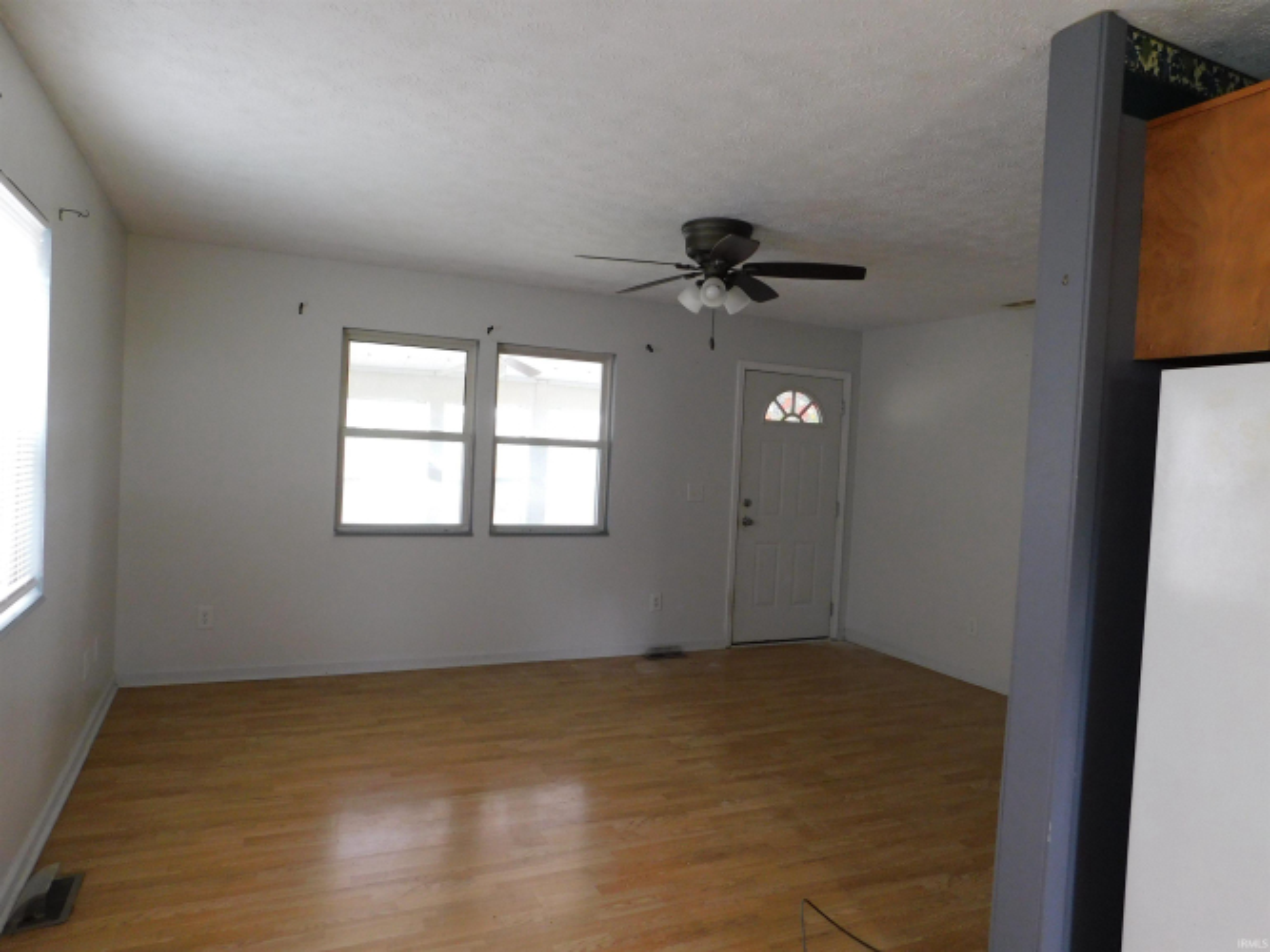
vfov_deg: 58.9
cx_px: 635
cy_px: 476
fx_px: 844
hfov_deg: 73.9
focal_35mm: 23
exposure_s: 1/30
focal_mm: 4
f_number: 3
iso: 220
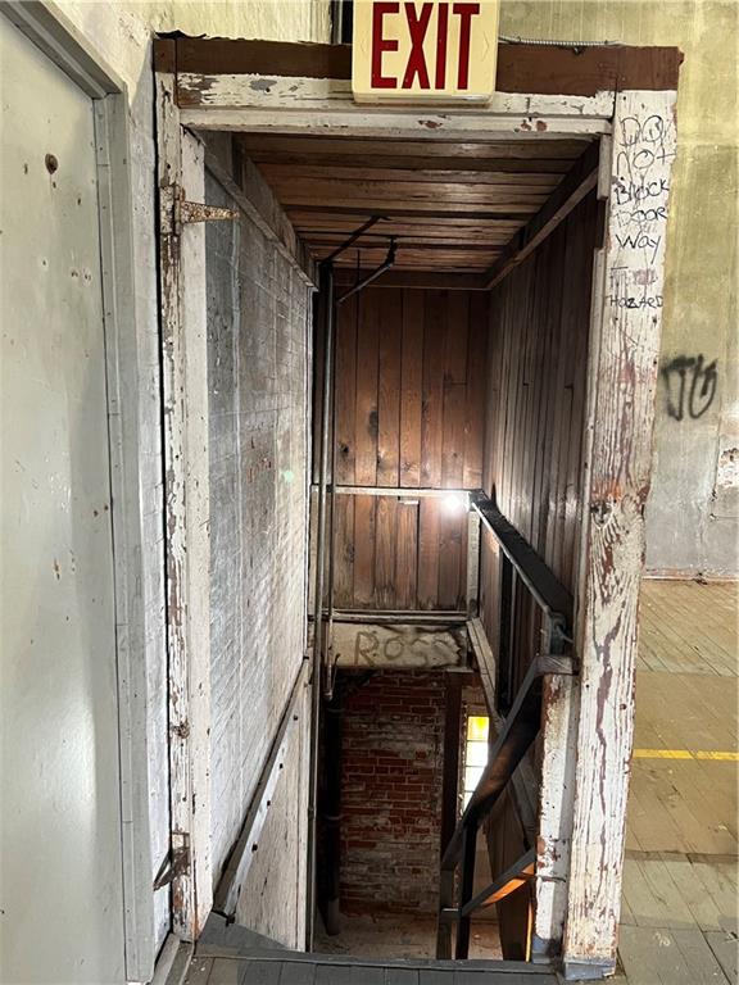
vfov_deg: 67.3
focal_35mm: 26
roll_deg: -1.5
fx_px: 740
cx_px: 370
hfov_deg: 53.1
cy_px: 492
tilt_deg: -7.8
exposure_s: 1/60
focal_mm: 5.7
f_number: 1.5
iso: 400
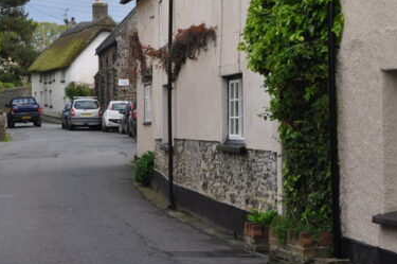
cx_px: 131
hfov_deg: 15.9
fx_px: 1421
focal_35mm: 129
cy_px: 73
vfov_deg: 10.6
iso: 320
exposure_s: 1/60
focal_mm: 42
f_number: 8
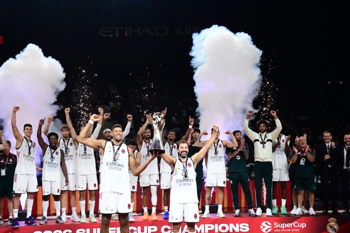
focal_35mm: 49
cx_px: 154
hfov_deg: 40.3
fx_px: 476
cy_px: 138
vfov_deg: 27.5
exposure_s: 1/3200
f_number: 2
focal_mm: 35
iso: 2000
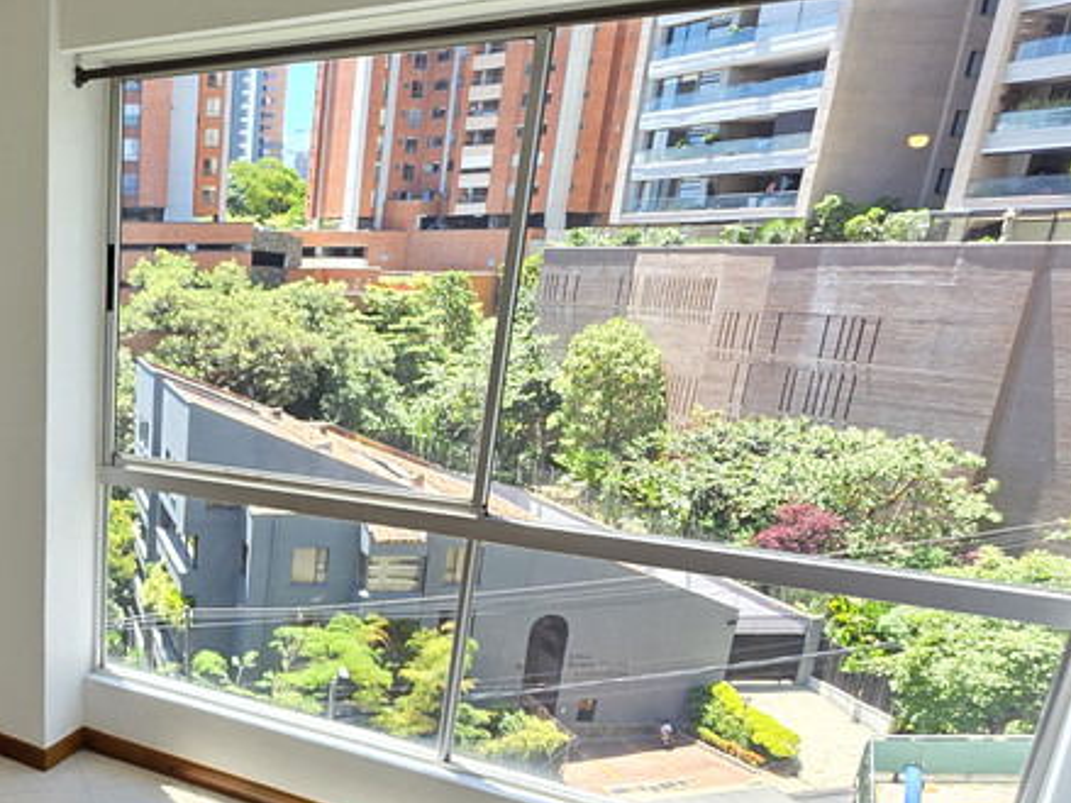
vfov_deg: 42.1
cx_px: 46
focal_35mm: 32
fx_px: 990
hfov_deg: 48.7
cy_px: 649
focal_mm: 2.2
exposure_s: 1/120
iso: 32
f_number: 1.9
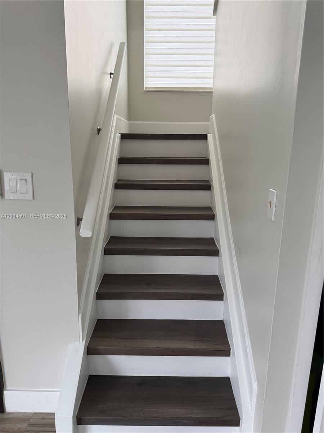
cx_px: 162
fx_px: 300
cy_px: 216
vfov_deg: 71.6
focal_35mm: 24
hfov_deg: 56.8
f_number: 1.78
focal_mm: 6.76
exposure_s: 1/82
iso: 200
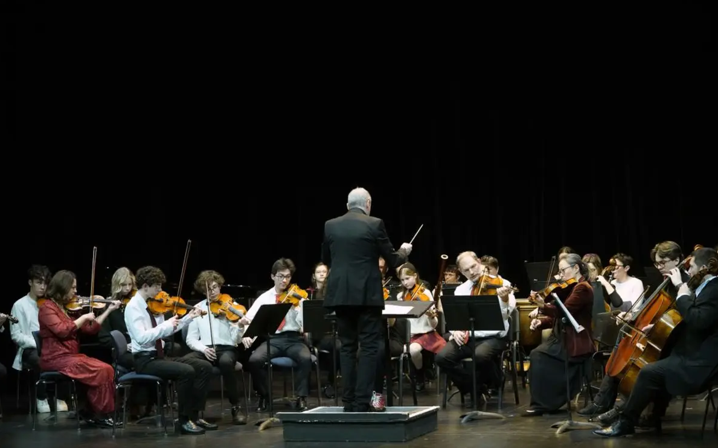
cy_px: 235
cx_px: 359
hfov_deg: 28.6
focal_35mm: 72
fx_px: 1409
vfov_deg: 18.1
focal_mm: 70
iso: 5000
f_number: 5.6
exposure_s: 1/125
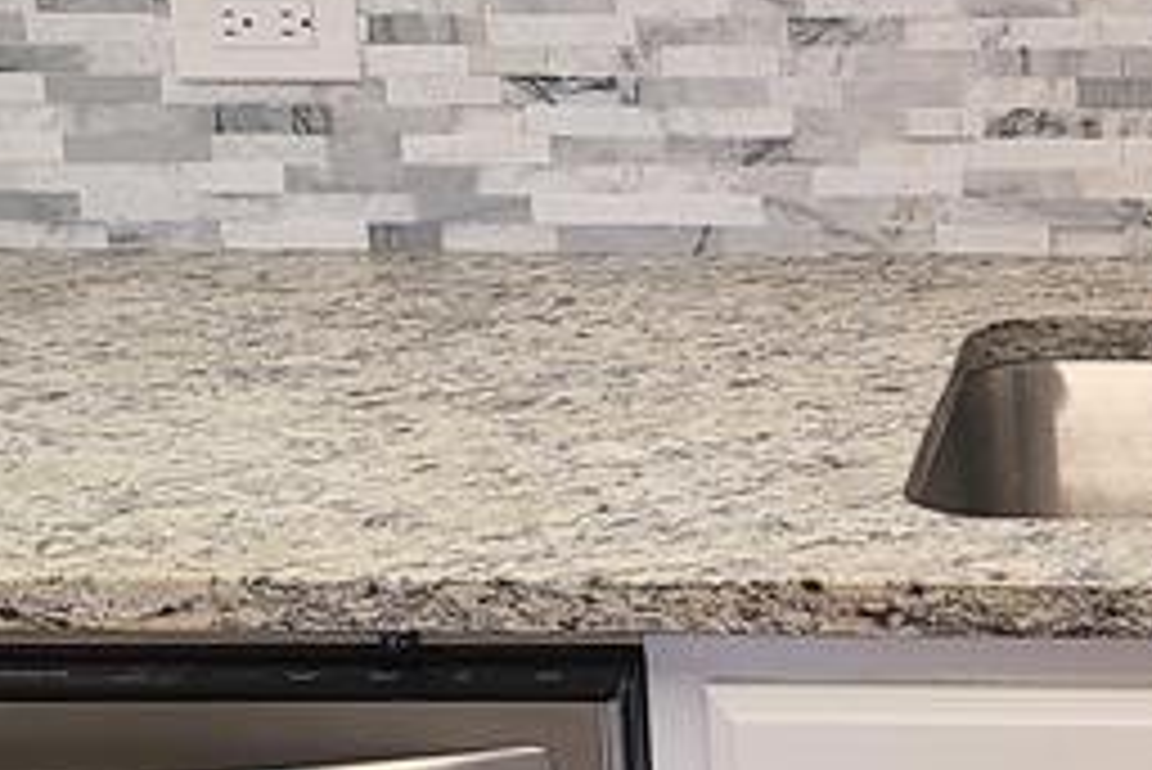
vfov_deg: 12.7
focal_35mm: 108
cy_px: 437
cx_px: 1220
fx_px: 3458
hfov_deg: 18.3
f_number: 1.8
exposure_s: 1/120
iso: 80
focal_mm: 5.4
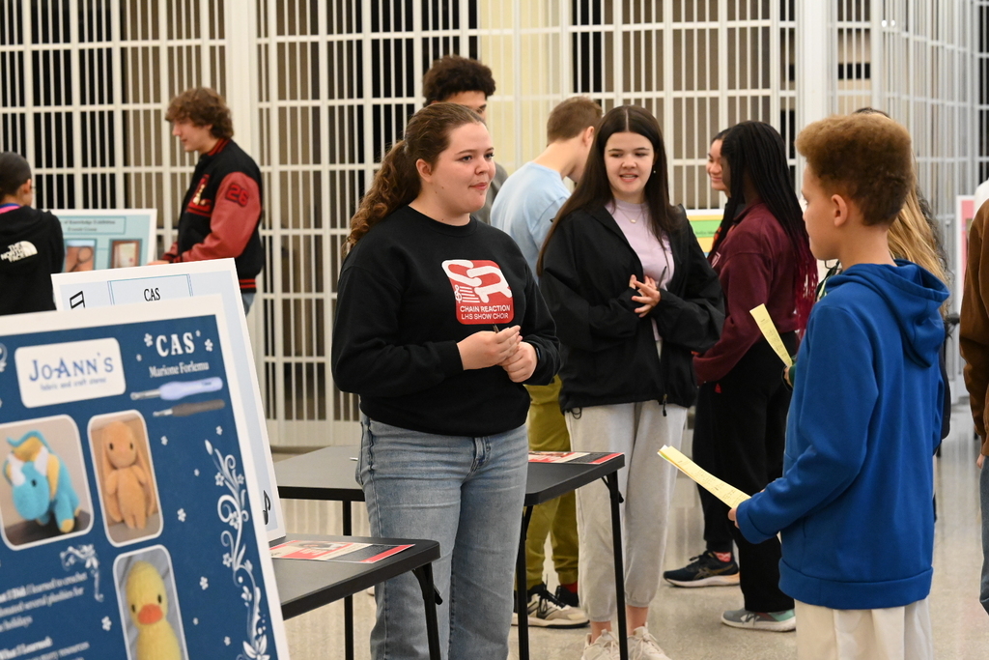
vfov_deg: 15.9
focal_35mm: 86
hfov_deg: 23.6
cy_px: 330
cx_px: 494
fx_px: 2363
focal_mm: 86
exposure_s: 1/500
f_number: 6.3
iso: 12800
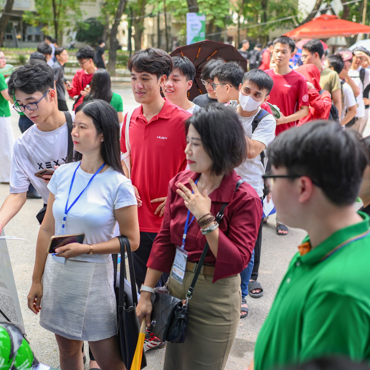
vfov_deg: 37.6
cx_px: 157
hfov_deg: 37.5
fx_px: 544
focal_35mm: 45
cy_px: 184
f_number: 2.5
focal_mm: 35
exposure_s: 1/500
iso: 200
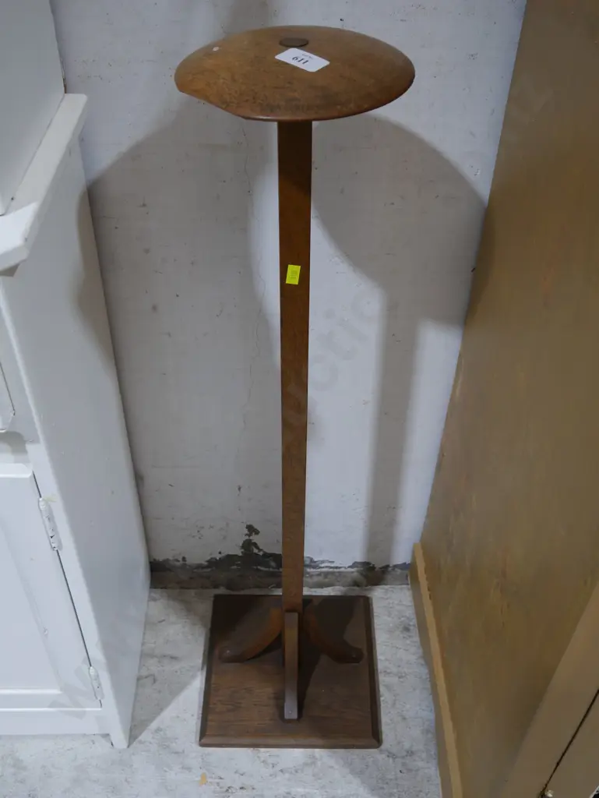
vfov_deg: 53.9
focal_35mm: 34
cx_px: 300
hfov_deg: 41.8
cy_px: 399
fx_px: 784
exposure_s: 1/60
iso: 400
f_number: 4
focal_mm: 17
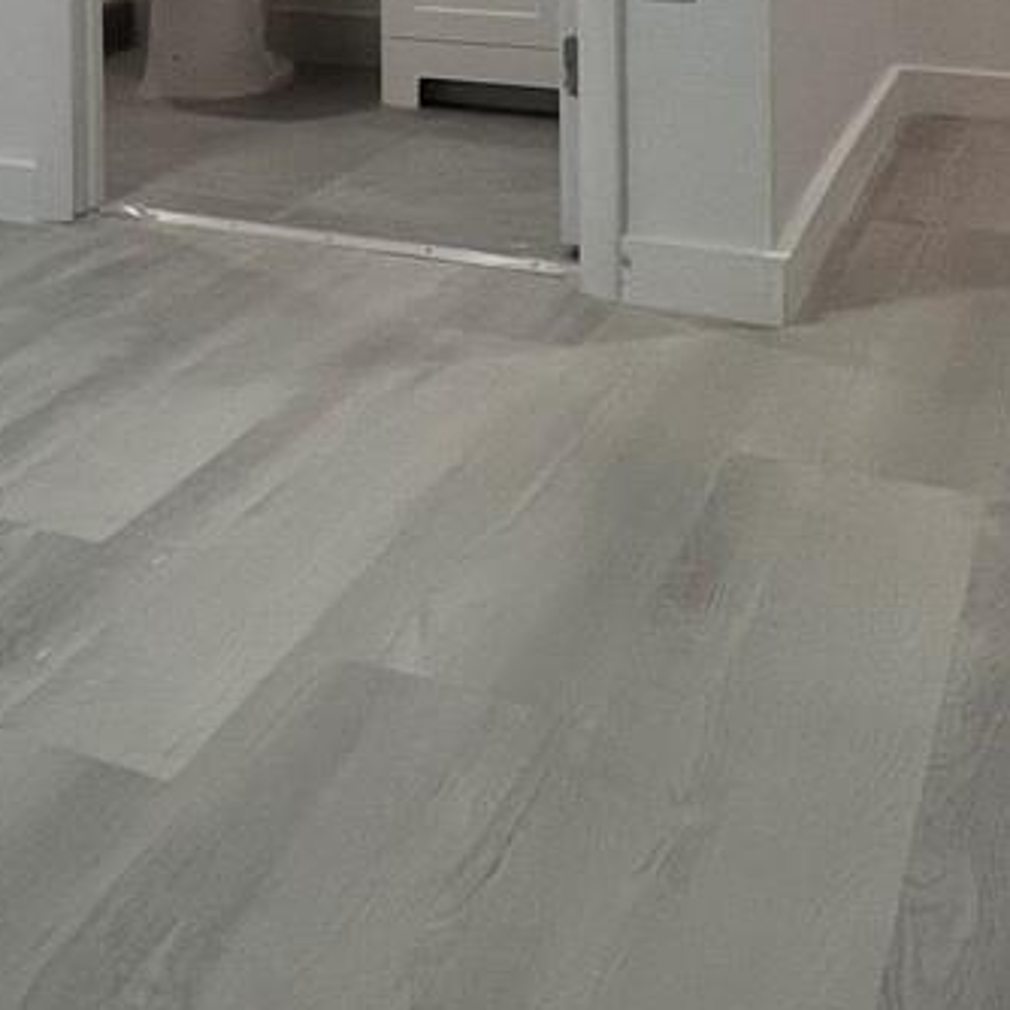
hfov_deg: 27.5
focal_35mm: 55
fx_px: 1816
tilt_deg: -2.0
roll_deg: +0.6
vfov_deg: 27.5
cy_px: -191
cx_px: -191
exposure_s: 1/120
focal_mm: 1.57
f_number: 1.8
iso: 160
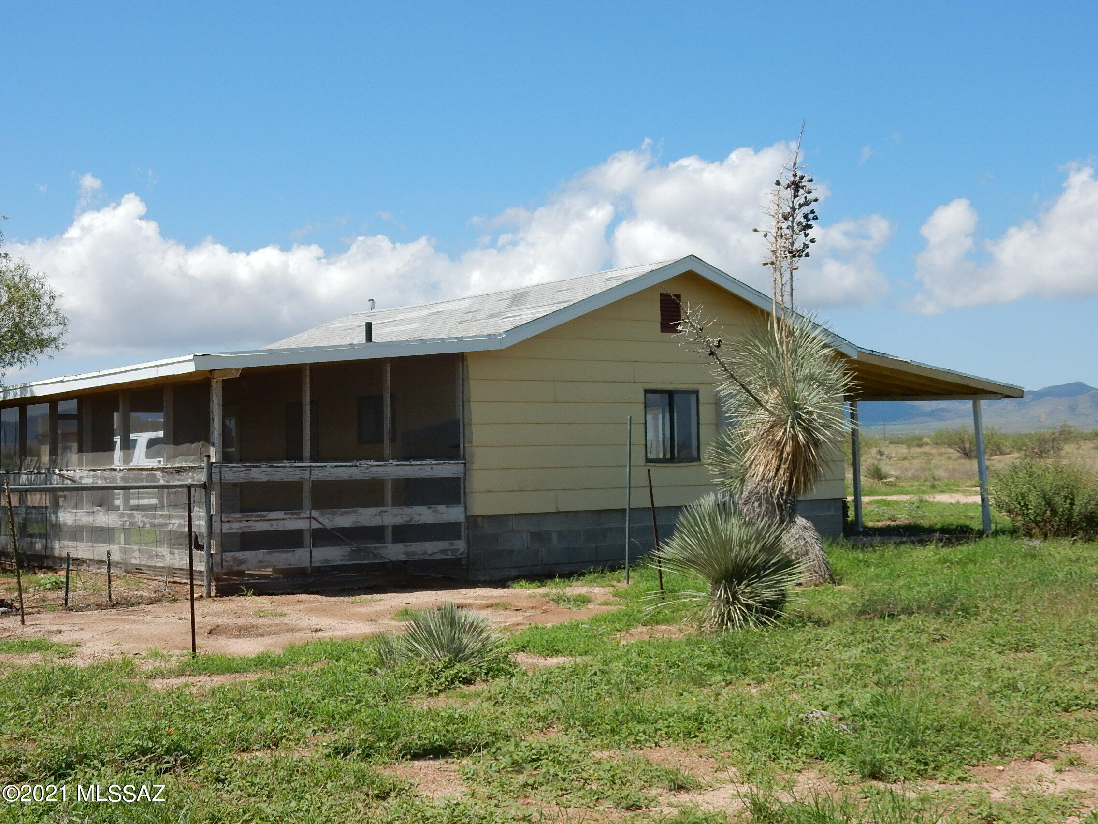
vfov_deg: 28.6
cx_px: 549
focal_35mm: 51
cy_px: 412
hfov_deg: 37.5
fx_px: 1618
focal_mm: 9
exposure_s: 1/1250
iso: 125
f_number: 4.5
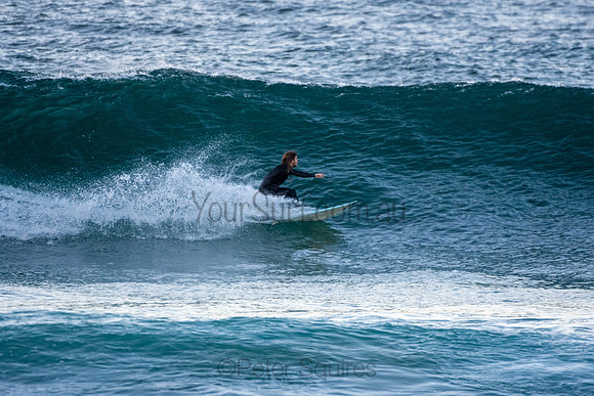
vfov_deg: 1.8
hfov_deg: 2.7
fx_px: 12377
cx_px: 297
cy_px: 198
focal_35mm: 750
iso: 2200
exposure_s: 1/1250
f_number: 5.6
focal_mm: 500
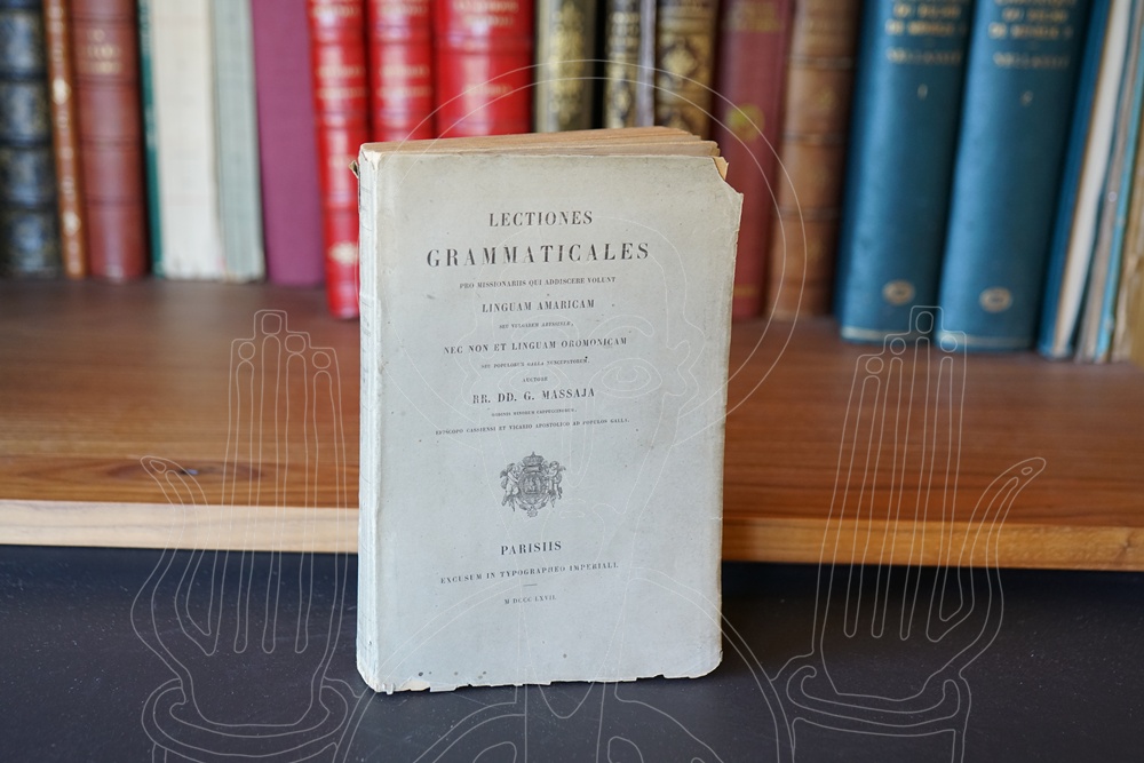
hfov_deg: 39.6
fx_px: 1589
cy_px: 382
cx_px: 572
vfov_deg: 27.0
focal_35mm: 50
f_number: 4
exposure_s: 1/160
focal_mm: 50
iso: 1600
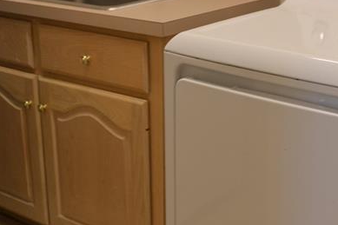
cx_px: 194
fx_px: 666
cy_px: 134
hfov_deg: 28.4
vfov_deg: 19.2
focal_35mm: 71
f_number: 3.5
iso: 400
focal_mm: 18
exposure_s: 1/50
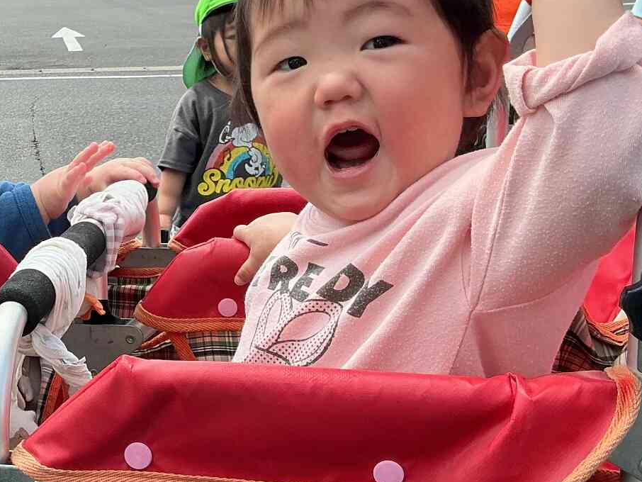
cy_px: 201
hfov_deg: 28.6
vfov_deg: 22.9
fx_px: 1187
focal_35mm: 64
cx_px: 23
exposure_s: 1/635
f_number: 1.8
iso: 25
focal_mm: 3
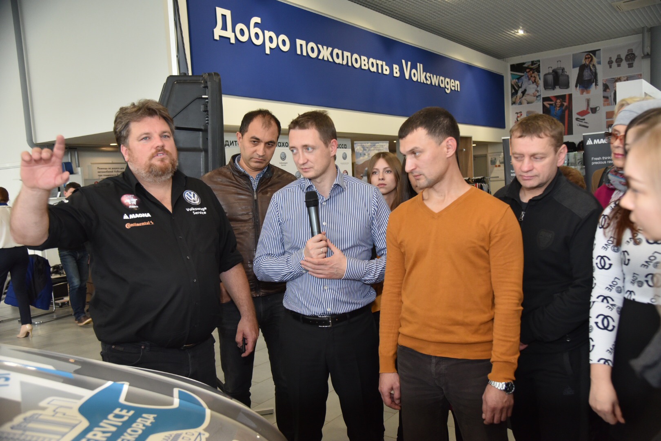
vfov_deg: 42.3
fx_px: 569
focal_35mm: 31
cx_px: 330
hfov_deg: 60.3
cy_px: 220
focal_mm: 31
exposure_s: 1/320
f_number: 4
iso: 1600
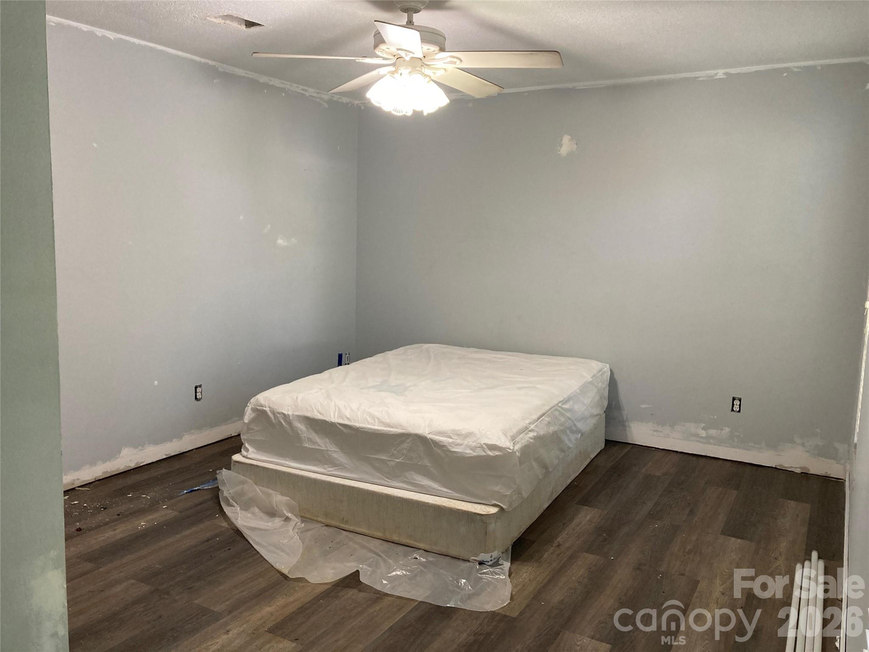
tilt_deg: -6.4
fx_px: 703
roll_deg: -1.1
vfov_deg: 49.7
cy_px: 326
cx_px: 434
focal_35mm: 28
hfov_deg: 63.4
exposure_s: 1/60
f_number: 1.8
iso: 160
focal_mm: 3.99
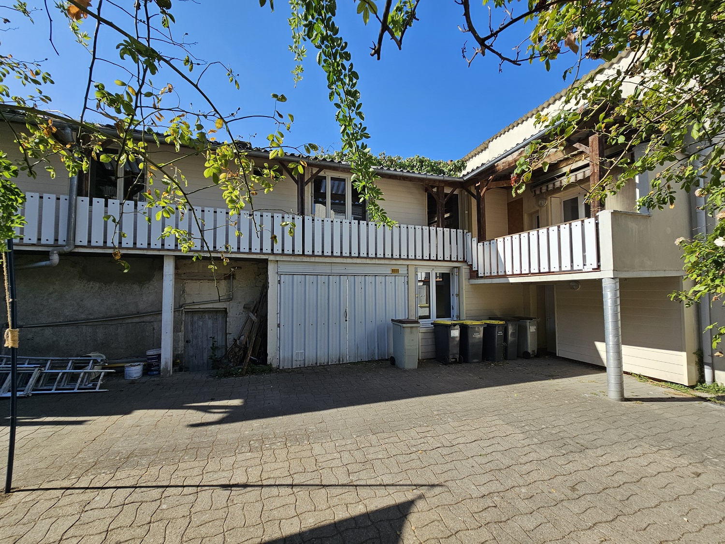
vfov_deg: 89.9
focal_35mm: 13
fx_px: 272
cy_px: 272
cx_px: 362
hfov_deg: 106.2
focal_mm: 2.2
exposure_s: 1/1517
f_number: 2.2
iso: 50
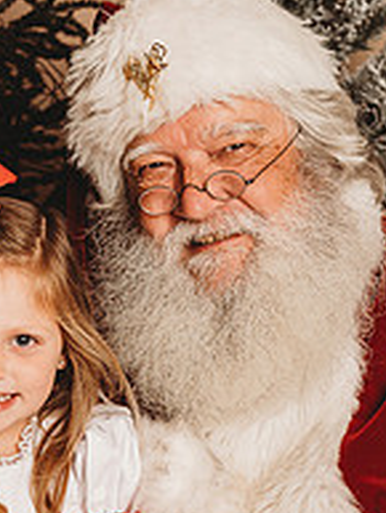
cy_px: 384
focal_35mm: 159
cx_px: 176
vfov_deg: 12.4
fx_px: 2361
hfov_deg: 9.3
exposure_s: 1/160
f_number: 4
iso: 100
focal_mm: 55
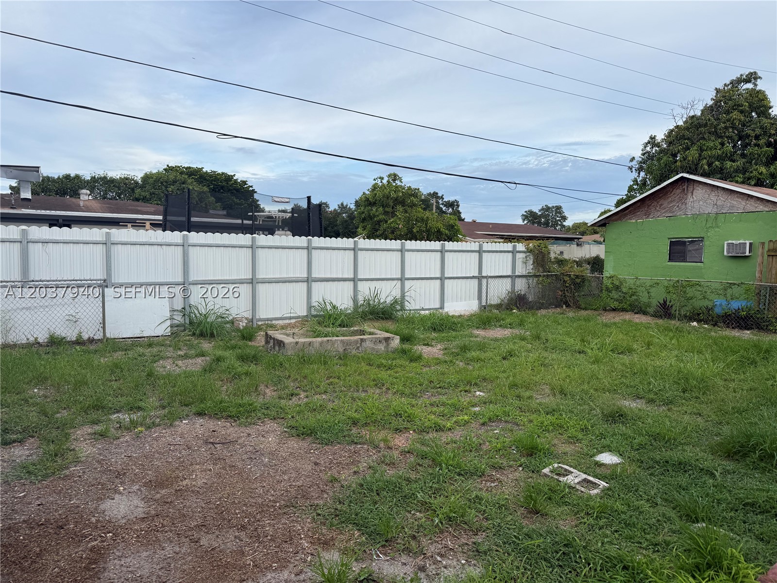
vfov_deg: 56.8
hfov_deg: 71.6
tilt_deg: -4.2
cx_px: 388
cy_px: 292
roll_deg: -0.6
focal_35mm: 24
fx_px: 539
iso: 80
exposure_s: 1/1385
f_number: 1.78
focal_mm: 6.76
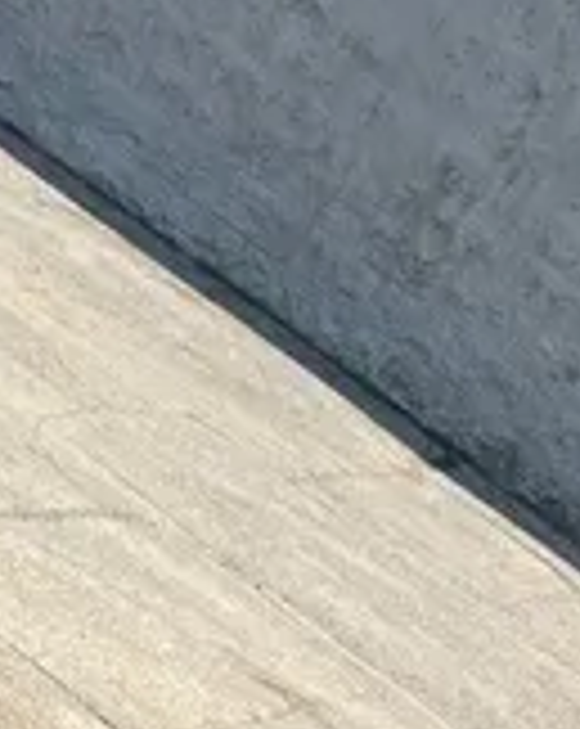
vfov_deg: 15.9
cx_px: -189
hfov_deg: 12.9
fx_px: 2475
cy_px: 947
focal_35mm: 115
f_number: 1.6
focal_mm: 5.1
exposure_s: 1/3215
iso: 50
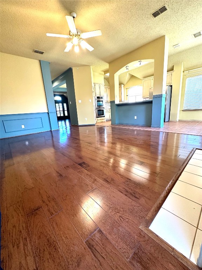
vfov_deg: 102.1
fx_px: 109
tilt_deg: -12.4
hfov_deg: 85.7
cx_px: 101
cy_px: 135
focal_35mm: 14
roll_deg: +3.2
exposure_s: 1/60
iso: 320
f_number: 2.2
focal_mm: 2.22
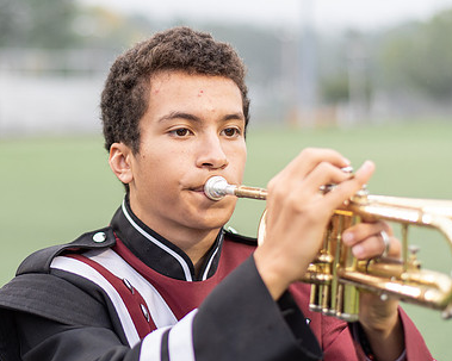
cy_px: 171
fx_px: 1311
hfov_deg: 19.3
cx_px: 82
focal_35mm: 98
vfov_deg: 15.7
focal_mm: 50
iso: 100
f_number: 1.8
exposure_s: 1/160
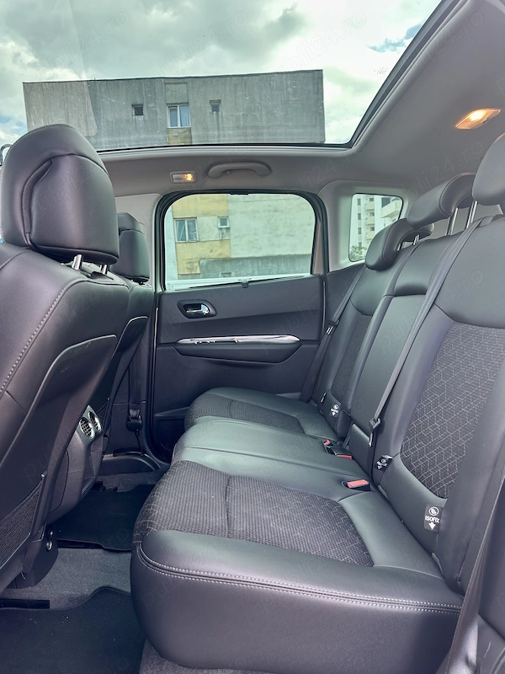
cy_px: 337
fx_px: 467
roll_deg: +1.9
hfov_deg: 56.8
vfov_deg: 71.6
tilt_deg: -3.9
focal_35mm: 24
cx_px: 252
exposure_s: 1/121
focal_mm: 6.86
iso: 125
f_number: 1.78
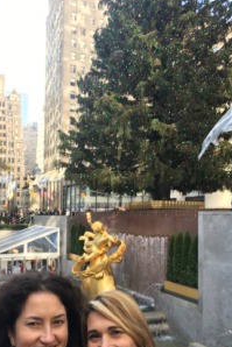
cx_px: 93
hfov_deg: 35.9
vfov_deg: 51.6
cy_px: 205
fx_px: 357
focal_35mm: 37
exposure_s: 1/120
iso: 40
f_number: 2.2
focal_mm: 4.15
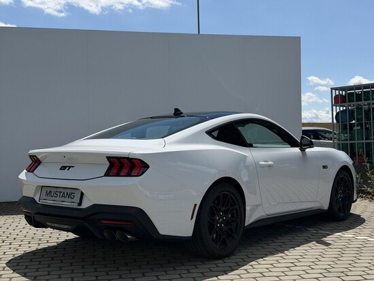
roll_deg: +1.8
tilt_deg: +0.2
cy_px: 140
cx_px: 187
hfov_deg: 39.6
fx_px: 519
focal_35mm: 48
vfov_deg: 30.3
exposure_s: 1/8772
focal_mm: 6.76
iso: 64
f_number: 1.78
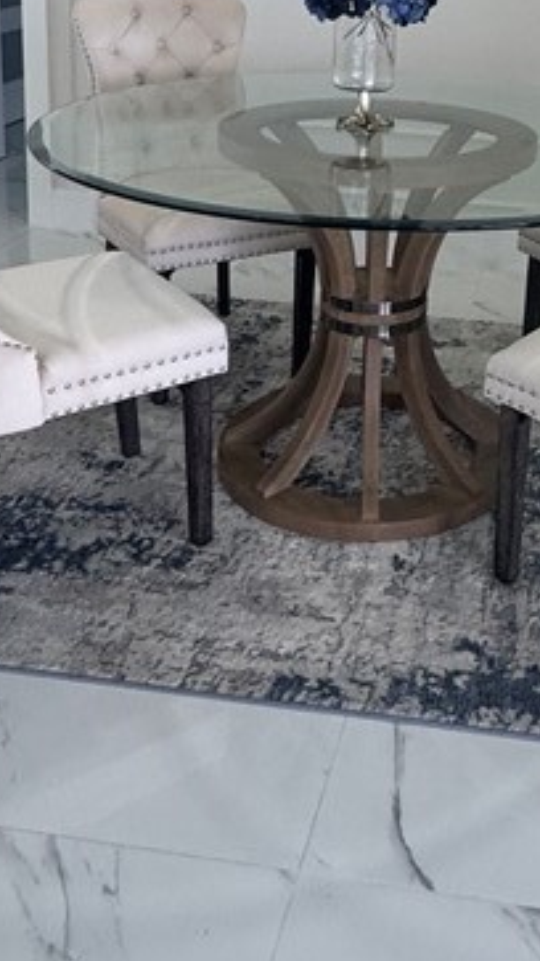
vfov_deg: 44.2
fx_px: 1095
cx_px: 469
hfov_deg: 26.9
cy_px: 143
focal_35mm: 43
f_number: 2.2
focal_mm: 2.22
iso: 200
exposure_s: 1/120
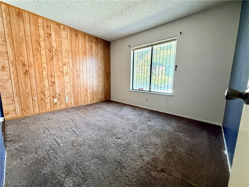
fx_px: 101
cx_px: 124
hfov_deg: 102.1
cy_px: 94
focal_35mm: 14
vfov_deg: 85.7
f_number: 2.2
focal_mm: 2.22
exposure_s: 1/60
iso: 640
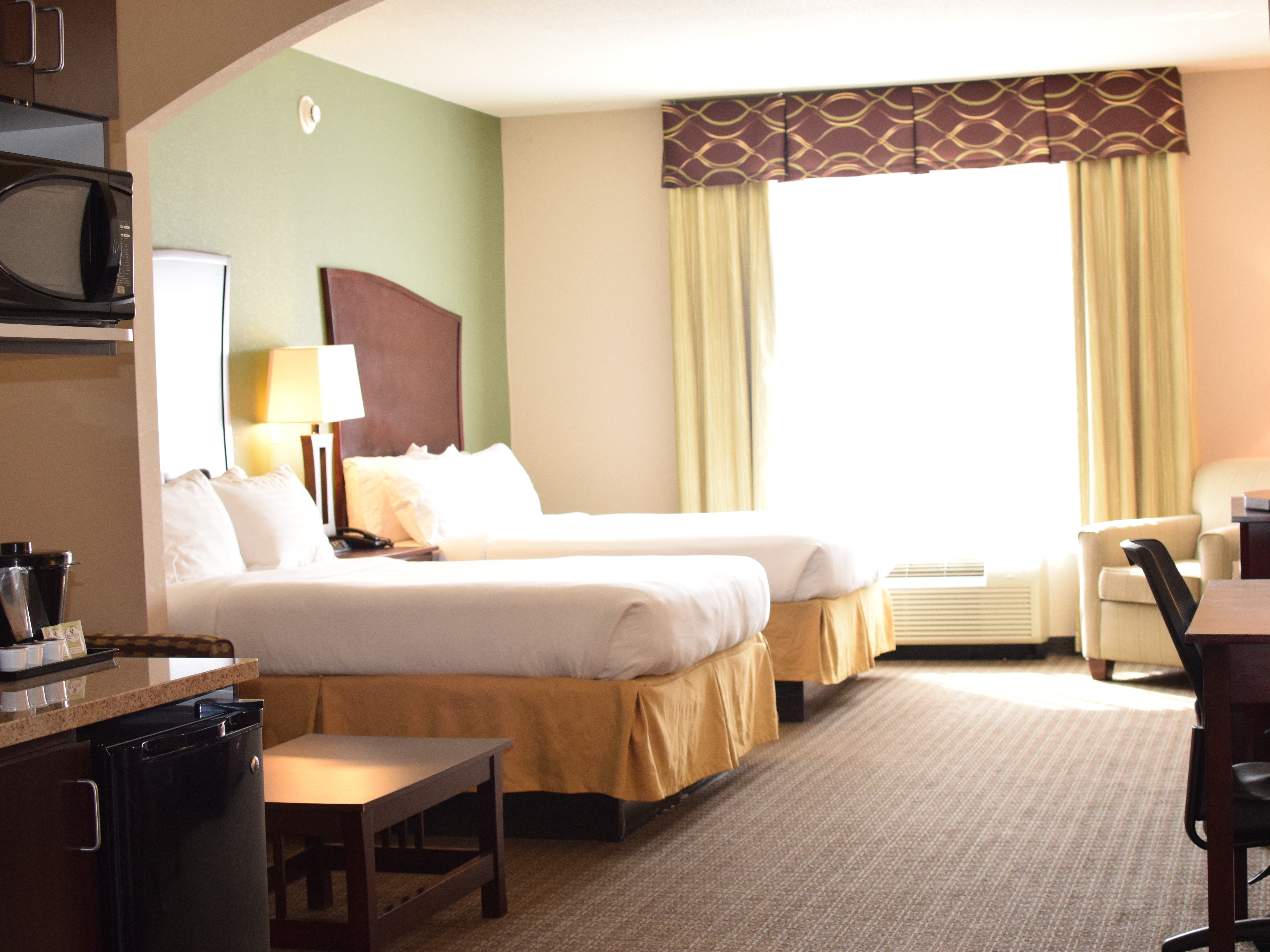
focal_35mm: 58
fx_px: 2111
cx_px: 647
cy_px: 477
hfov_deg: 33.5
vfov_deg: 25.4
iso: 1600
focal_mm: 35
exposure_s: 1/125
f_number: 4
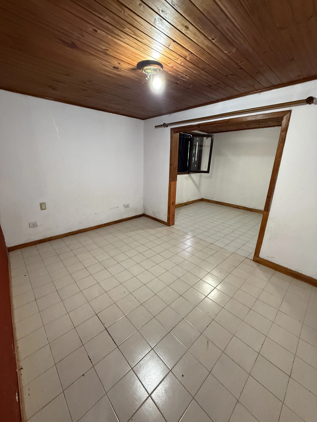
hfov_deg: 85.7
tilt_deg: -16.5
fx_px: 171
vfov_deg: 102.1
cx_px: 158
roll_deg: -1.9
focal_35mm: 14
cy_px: 211
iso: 640
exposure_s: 1/50
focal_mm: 2.22
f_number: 2.2
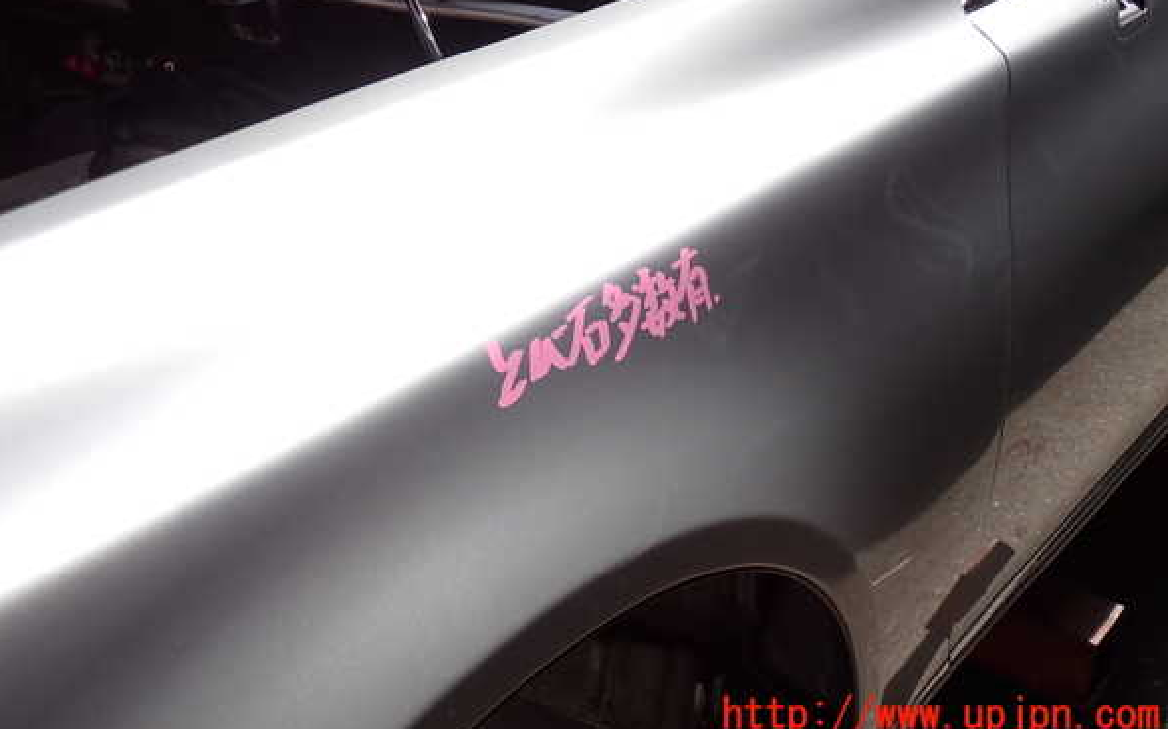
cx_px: 575
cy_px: 295
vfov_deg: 31.2
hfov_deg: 48.2
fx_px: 1305
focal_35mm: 41
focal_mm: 6.83
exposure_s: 1/640
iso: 100
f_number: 3.5
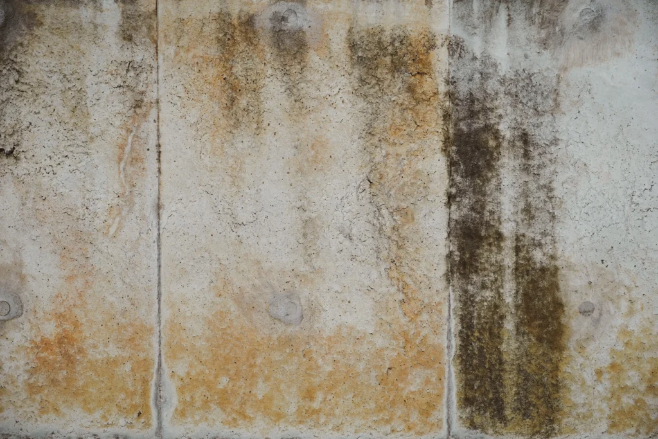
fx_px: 1892
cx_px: 329
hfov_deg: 19.7
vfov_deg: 13.2
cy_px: 220
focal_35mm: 104
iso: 400
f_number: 5.6
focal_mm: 69
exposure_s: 1/250
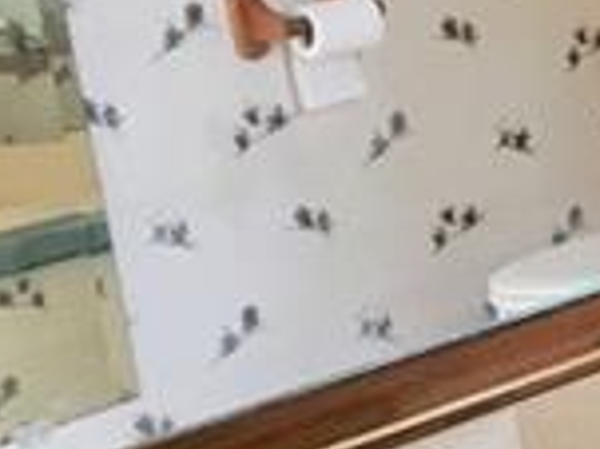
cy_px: 215
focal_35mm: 154
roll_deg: +5.5
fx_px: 2667
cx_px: 1506
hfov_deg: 10.7
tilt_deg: -14.7
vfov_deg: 9.6
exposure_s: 1/30
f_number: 2.2
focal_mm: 4.15
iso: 25
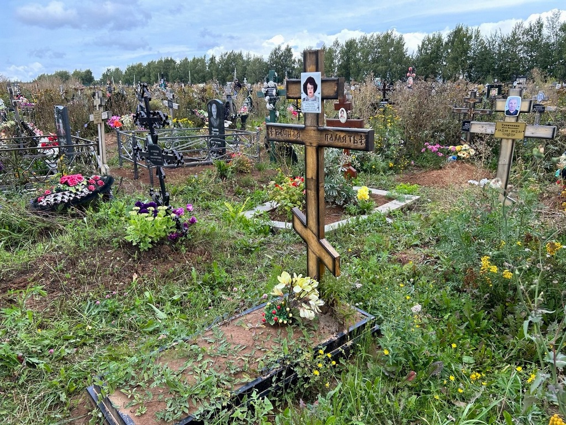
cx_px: 283
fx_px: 425
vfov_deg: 53.1
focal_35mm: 26
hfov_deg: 67.3
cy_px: 212
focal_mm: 5.7
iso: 50
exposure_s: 1/775
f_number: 1.5
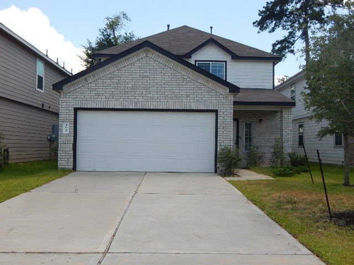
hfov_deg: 54.0
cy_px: 132
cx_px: 177
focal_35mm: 34
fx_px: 348
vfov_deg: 41.8
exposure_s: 1/800
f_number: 3.3
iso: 125
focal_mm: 6.1
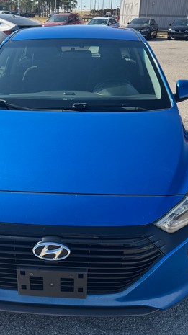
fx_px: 320
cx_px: 68
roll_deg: -1.8
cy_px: 164
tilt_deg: -25.5
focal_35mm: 36
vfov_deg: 55.3
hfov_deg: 32.6
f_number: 1.78
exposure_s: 1/2604
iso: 80
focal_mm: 6.76
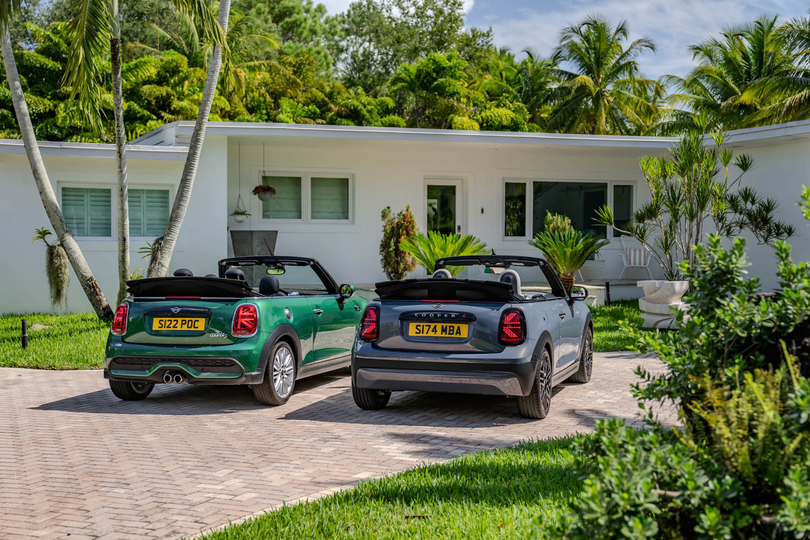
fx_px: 1102
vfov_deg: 27.5
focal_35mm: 49
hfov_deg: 40.3
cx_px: 405
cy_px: 270
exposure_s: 1/400
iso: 100
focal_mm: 49
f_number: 2.8
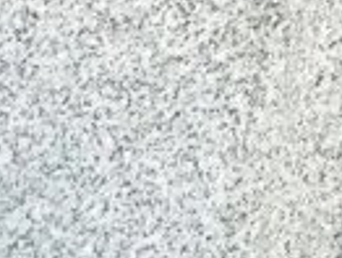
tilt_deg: -20.8
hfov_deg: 11.0
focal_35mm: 151
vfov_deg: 9.3
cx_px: -475
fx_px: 1496
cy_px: 487
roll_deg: +0.2
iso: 32
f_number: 2.4
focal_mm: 3.3
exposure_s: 1/100
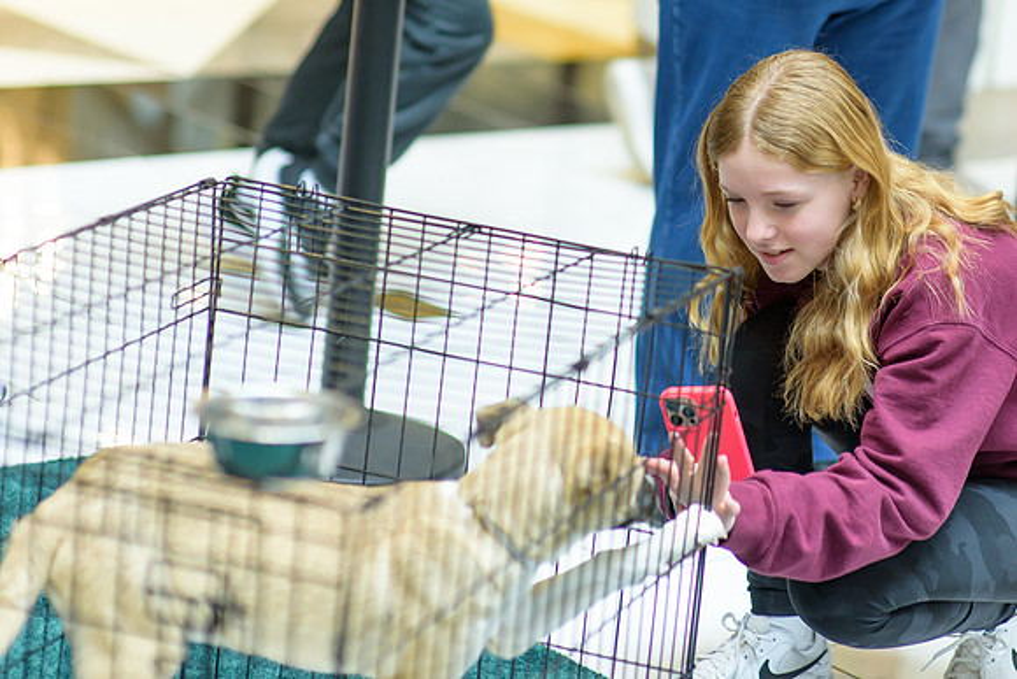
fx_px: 3644
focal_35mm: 129
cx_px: 762
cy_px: 175
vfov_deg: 10.6
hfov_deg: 15.8
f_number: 2
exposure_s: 1/160
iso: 800
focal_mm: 85
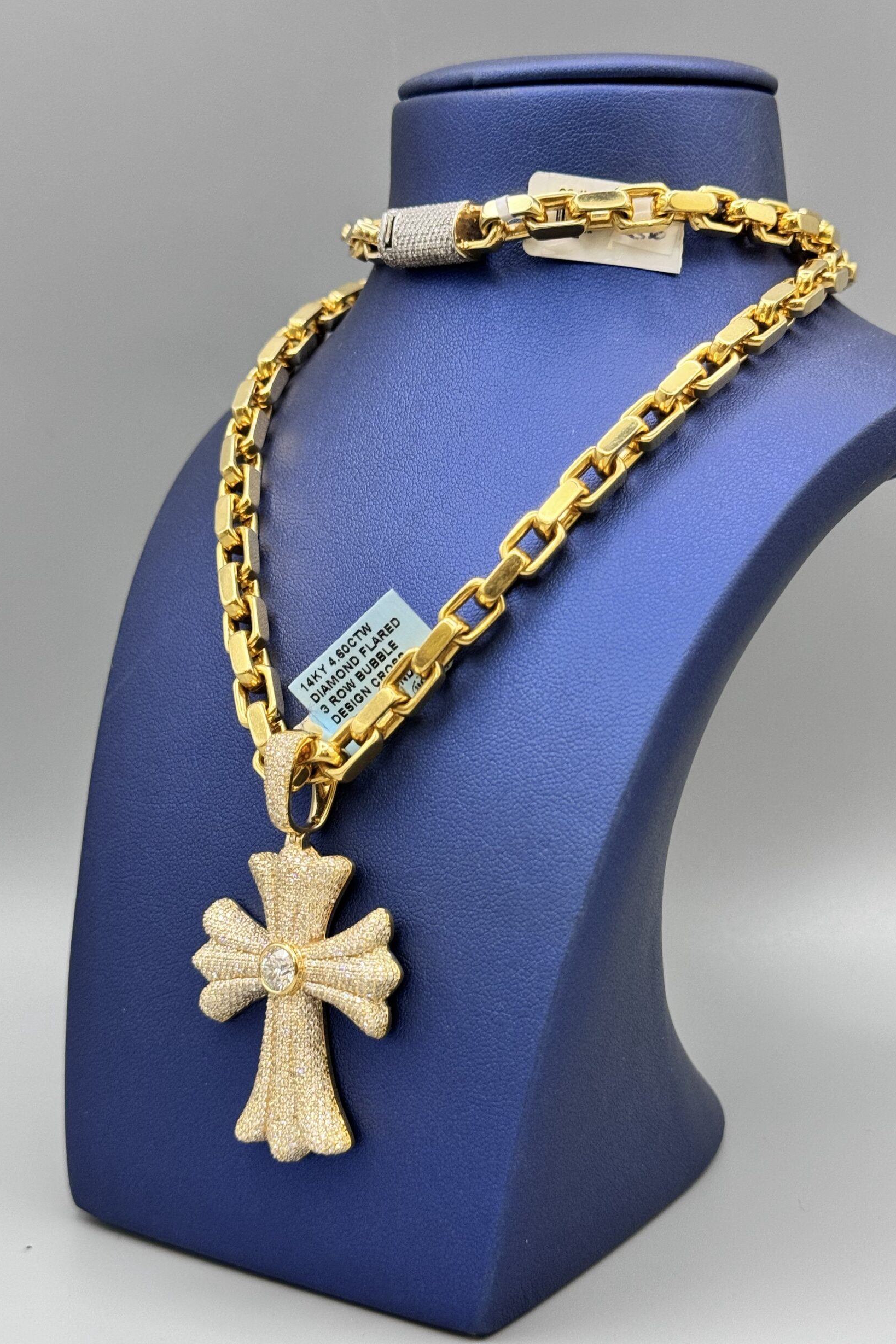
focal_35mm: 52
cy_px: 679
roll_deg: +2.8
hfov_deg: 26.0
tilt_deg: -8.6
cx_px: 510
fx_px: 1942
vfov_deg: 38.2
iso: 200
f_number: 1.78
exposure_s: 1/40
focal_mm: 6.86
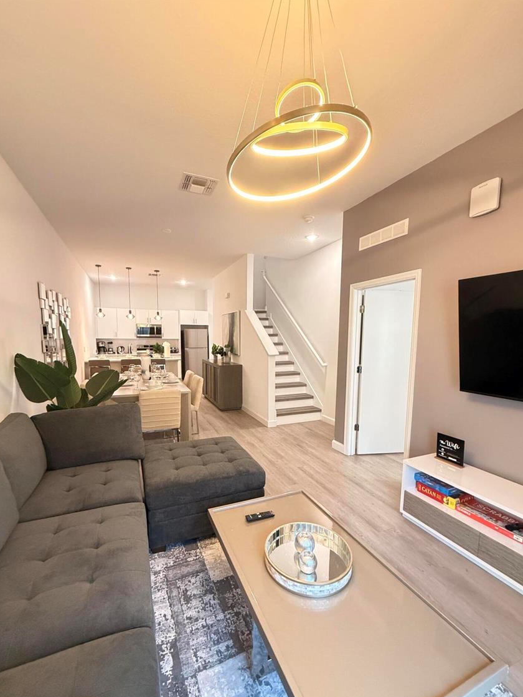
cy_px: 372
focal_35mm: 15
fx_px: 302
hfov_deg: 81.7
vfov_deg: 98.0
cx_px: 256
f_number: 2.2
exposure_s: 1/60
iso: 800
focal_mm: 2.22
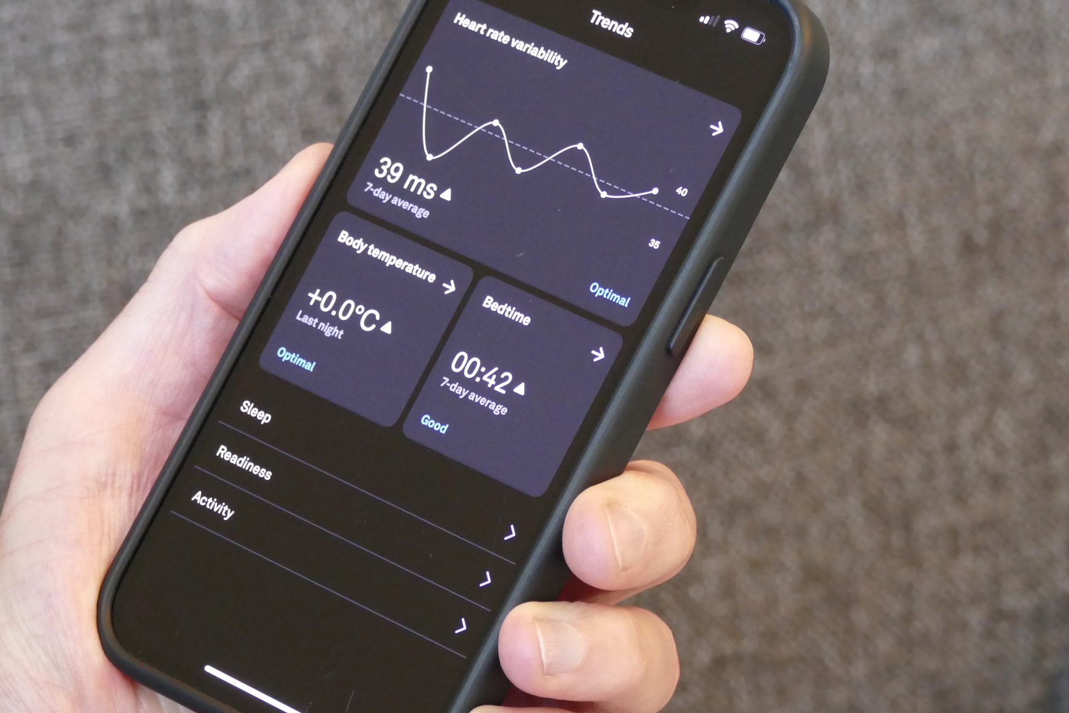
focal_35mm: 195
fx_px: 5790
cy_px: 354
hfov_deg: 10.5
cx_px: 424
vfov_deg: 7.0
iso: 1600
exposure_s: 1/15
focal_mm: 45.89
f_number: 4.5
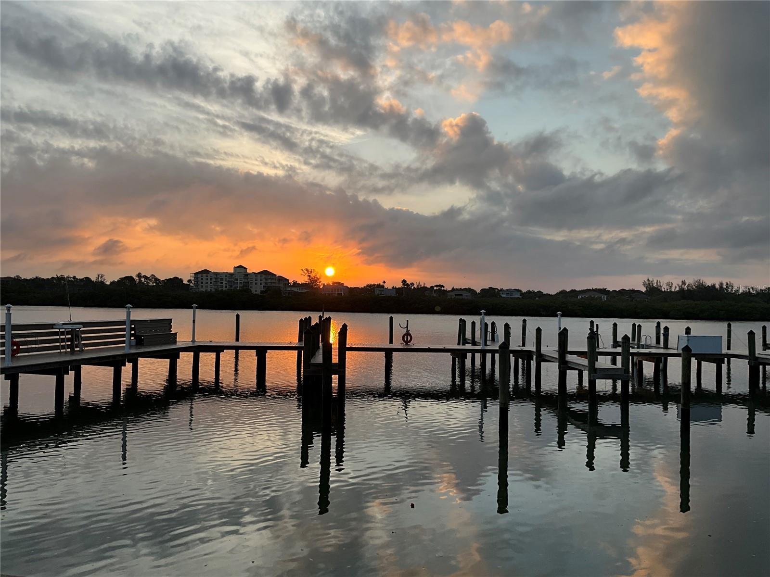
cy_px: 288
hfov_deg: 61.7
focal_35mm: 29
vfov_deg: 48.2
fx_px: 645
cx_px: 385
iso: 25
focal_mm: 3
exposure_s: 1/792
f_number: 1.8
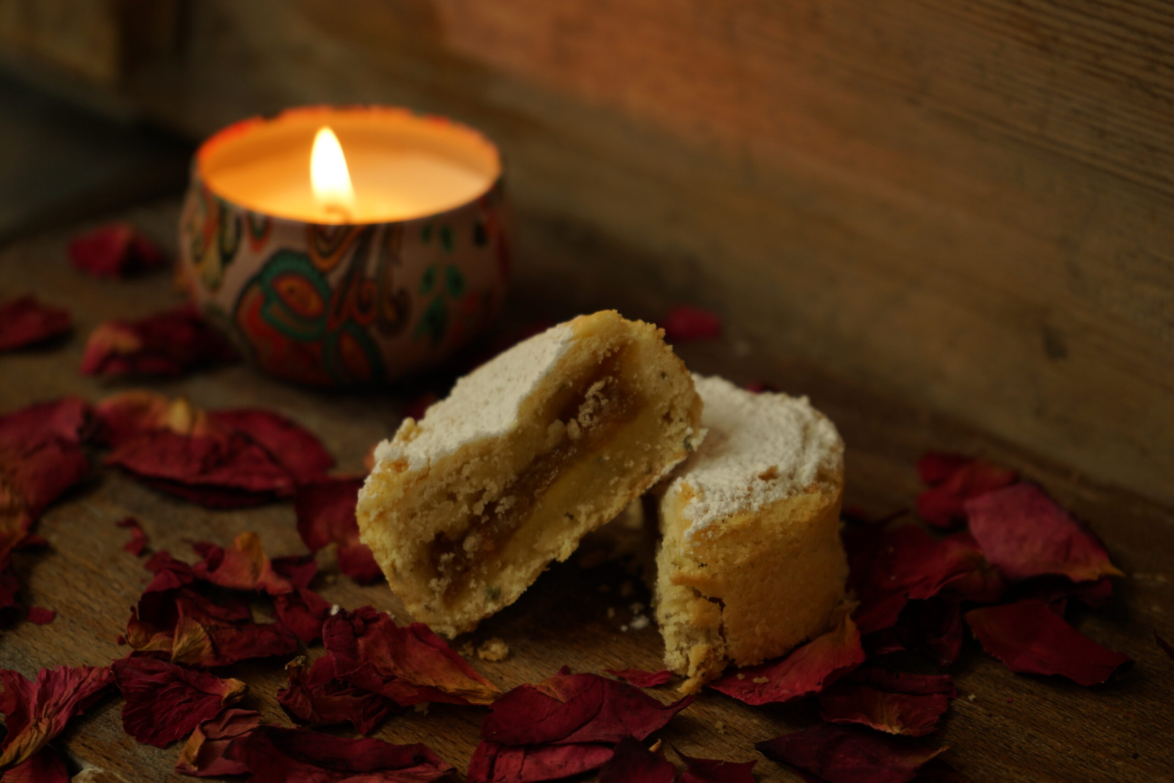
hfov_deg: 28.8
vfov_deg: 19.5
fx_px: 2283
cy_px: 392
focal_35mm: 70
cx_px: 587
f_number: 5.6
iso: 200
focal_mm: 70
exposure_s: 1/25
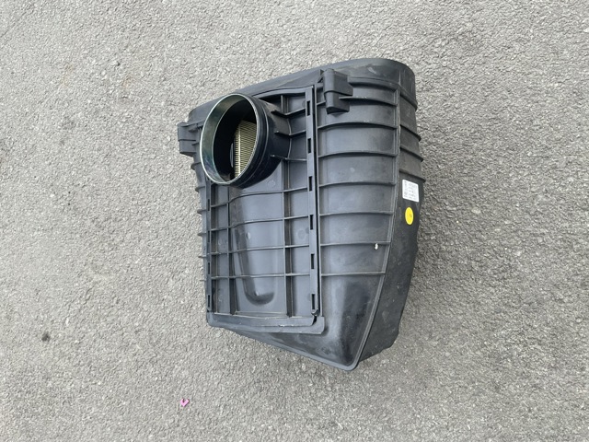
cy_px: 221
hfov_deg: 61.7
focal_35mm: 29
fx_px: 493
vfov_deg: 48.2
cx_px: 294
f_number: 1.8
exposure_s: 1/122
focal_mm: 3
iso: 20
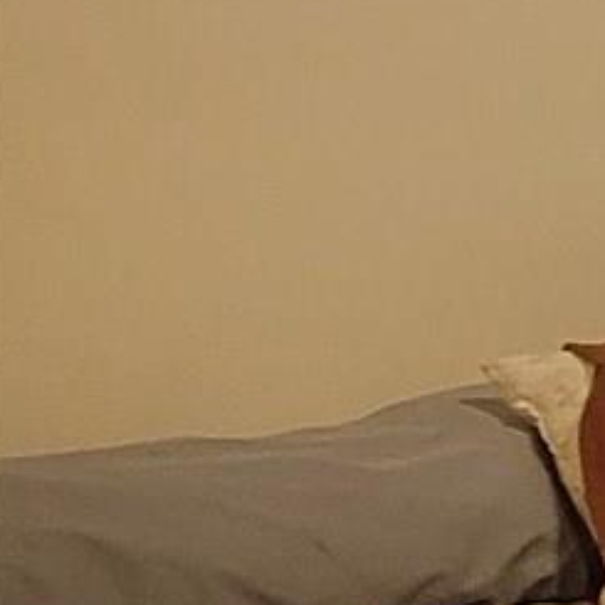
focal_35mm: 108
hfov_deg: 9.4
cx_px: 2119
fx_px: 2136
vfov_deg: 16.1
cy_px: 279
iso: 400
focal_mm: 2.2
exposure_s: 1/30
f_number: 2.2
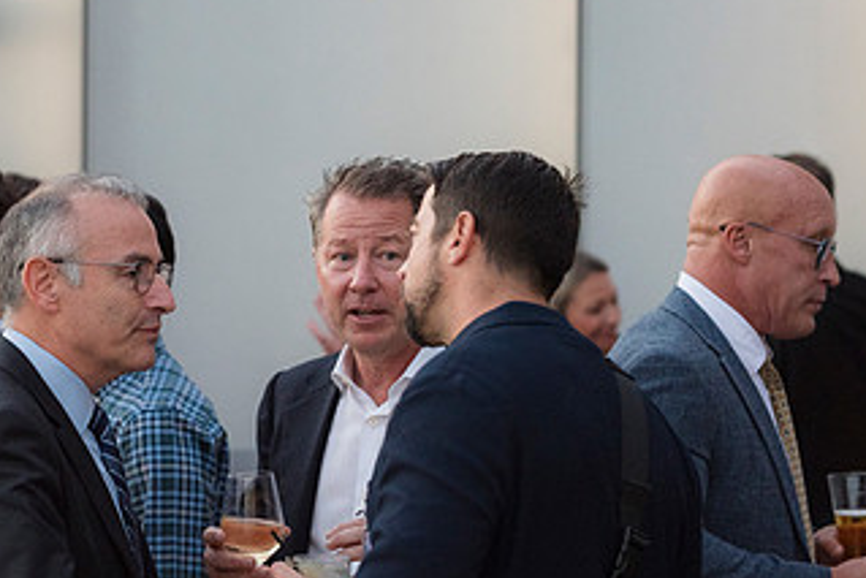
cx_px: 366
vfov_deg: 9.2
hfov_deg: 13.8
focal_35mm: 149
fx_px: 3586
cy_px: 311
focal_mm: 82
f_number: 2.8
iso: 800
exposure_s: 1/125
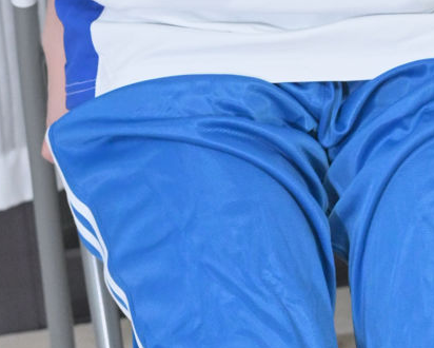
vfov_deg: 7.2
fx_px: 2763
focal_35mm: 215
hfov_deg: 9.0
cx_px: 342
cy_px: 56
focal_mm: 35
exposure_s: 1/100
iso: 2500
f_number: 3.5
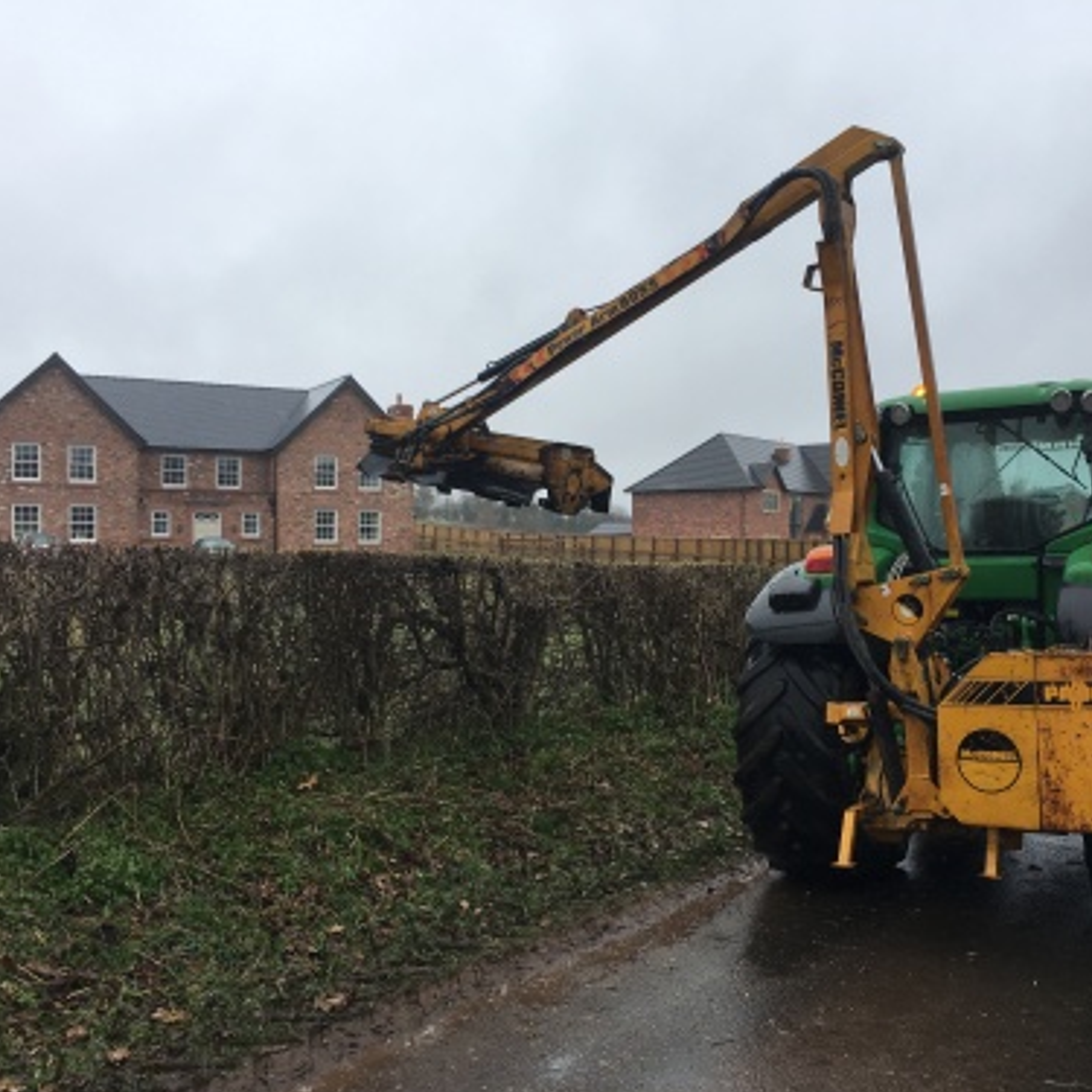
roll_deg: +0.5
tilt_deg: +1.8
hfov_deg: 47.2
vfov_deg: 47.2
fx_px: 1249
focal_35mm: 35
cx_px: 597
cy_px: 553
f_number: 2.2
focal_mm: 4.15
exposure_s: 1/663
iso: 25
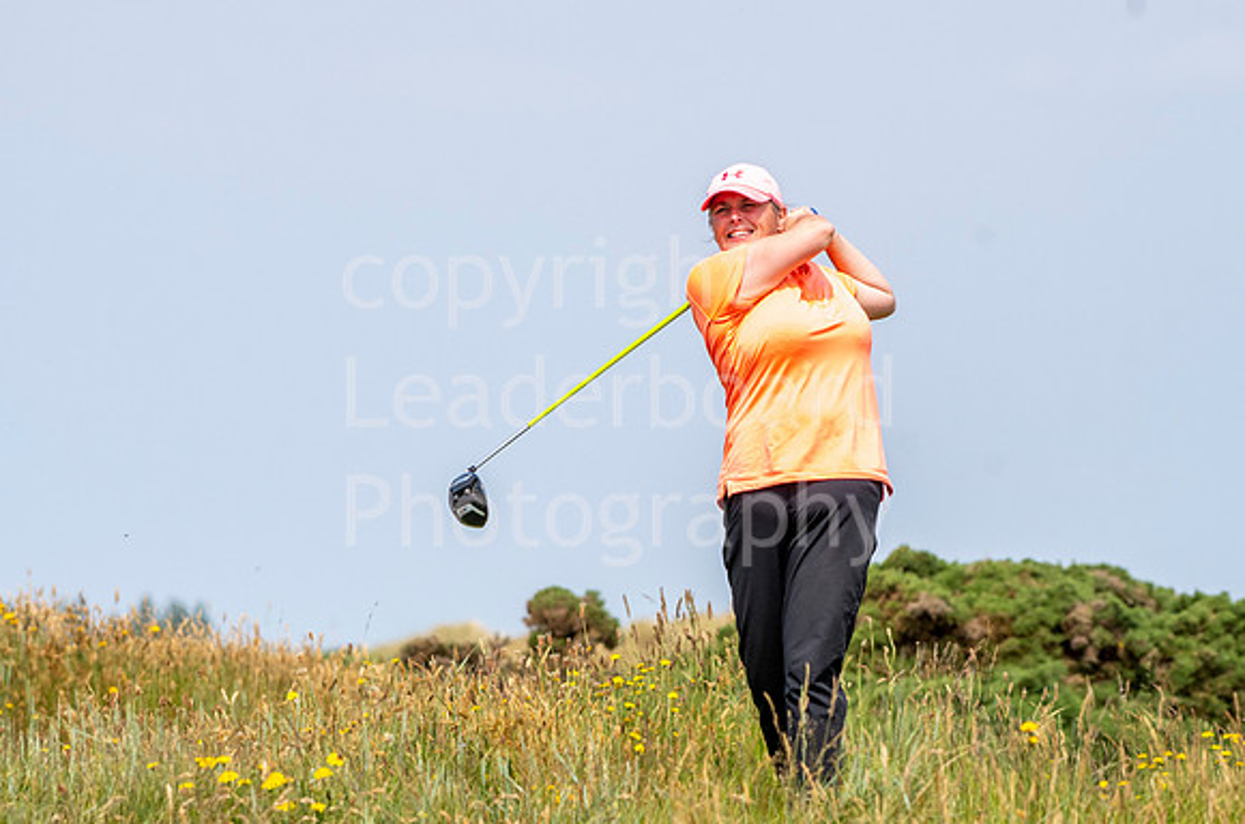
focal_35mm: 366
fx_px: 12637
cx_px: 556
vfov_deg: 3.7
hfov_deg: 5.6
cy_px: 365
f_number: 7.1
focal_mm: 220
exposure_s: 1/1600
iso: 500
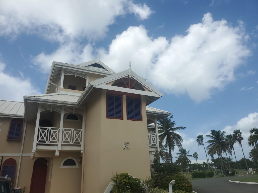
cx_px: 129
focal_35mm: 26
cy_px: 96
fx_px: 194
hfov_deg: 67.3
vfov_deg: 53.1
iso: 50
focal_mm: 4.3
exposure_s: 1/4704
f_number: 1.5
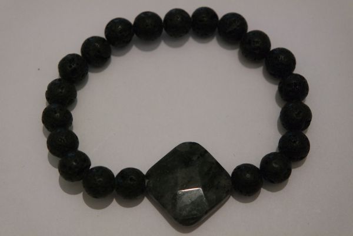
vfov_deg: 17.7
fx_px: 755
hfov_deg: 26.3
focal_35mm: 77
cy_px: 118
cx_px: 176
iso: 3200
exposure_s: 1/50
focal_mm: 50
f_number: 5.6
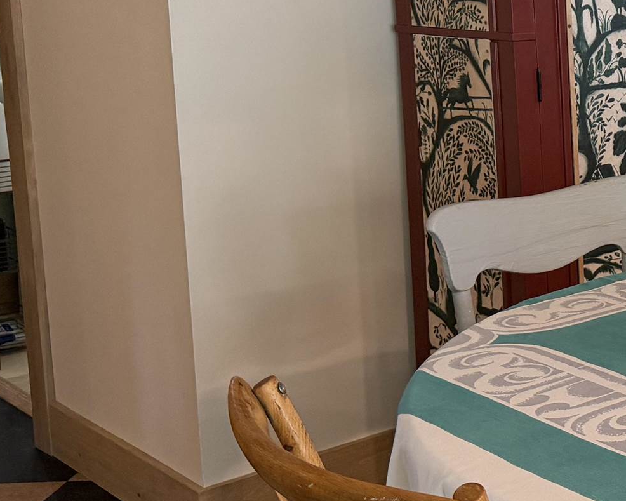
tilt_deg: -8.5
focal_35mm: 73
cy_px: 94
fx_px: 1353
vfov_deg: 20.7
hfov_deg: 22.8
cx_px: 844
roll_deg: +1.3
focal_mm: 6.76
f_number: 1.78
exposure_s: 1/120
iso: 400
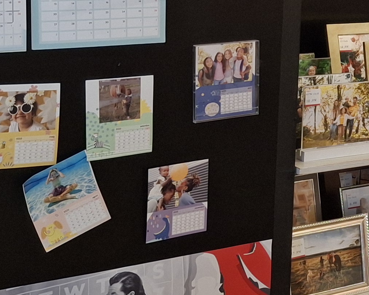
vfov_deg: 15.5
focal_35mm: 98
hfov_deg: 17.9
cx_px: 521
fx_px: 1070
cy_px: 15
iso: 64
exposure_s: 1/100
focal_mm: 4.69
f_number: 1.8
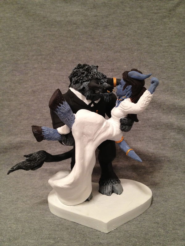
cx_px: 92
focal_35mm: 35
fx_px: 249
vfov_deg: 52.6
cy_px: 123
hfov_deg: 40.7
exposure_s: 1/20
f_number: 2.4
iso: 250
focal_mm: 4.28
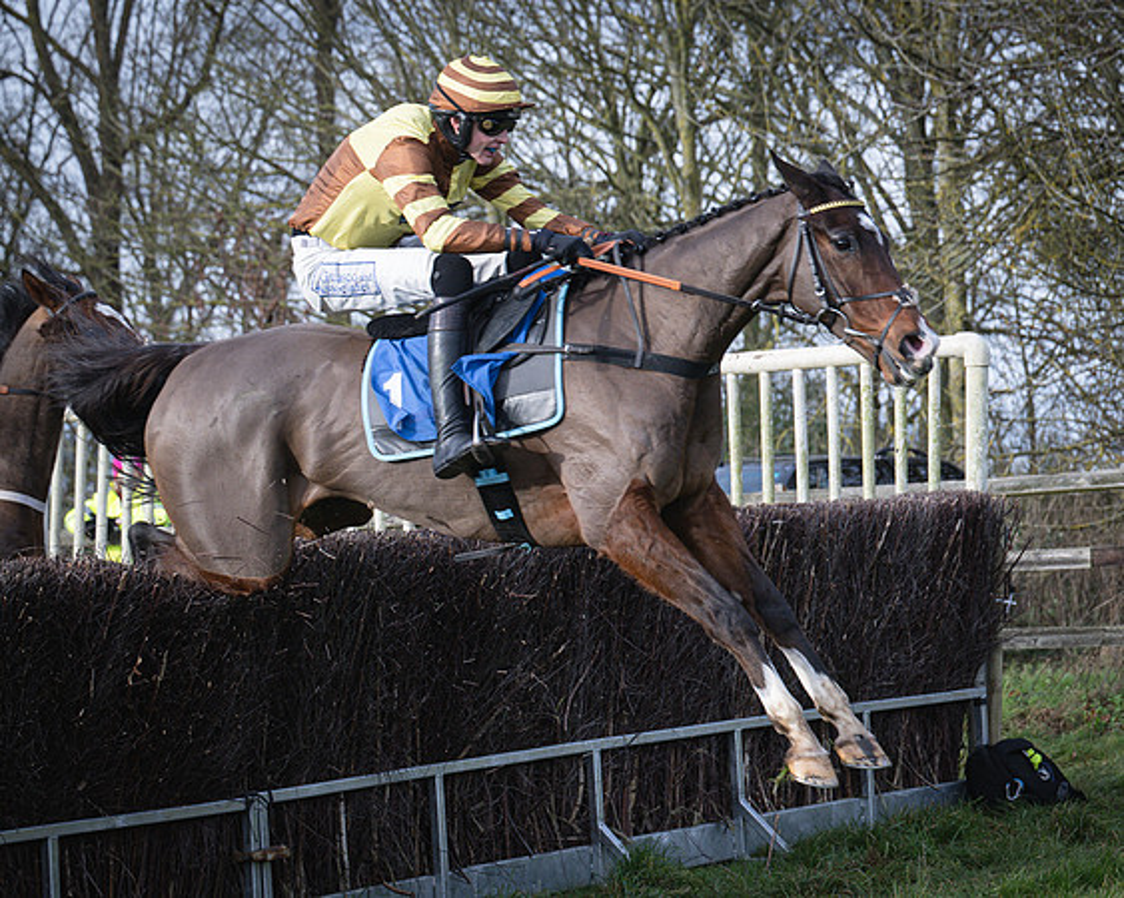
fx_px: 4214
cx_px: 653
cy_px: 442
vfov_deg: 12.2
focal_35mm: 127
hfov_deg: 15.2
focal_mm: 70
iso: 400
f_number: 4
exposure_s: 1/1250
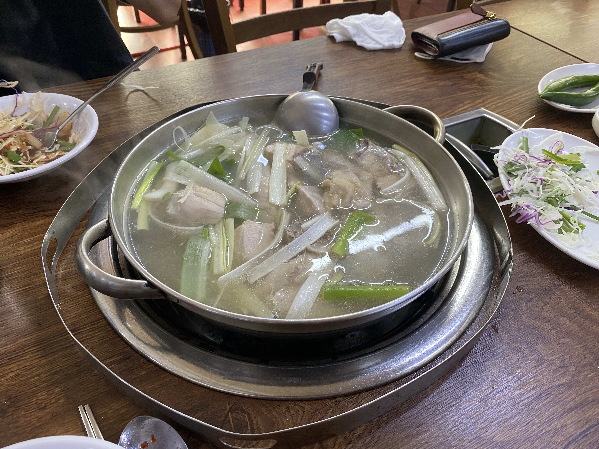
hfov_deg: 67.3
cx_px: 300
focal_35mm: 26
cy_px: 224
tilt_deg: -45.1
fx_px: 450
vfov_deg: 53.1
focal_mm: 4.25
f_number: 1.8
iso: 160
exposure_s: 1/60
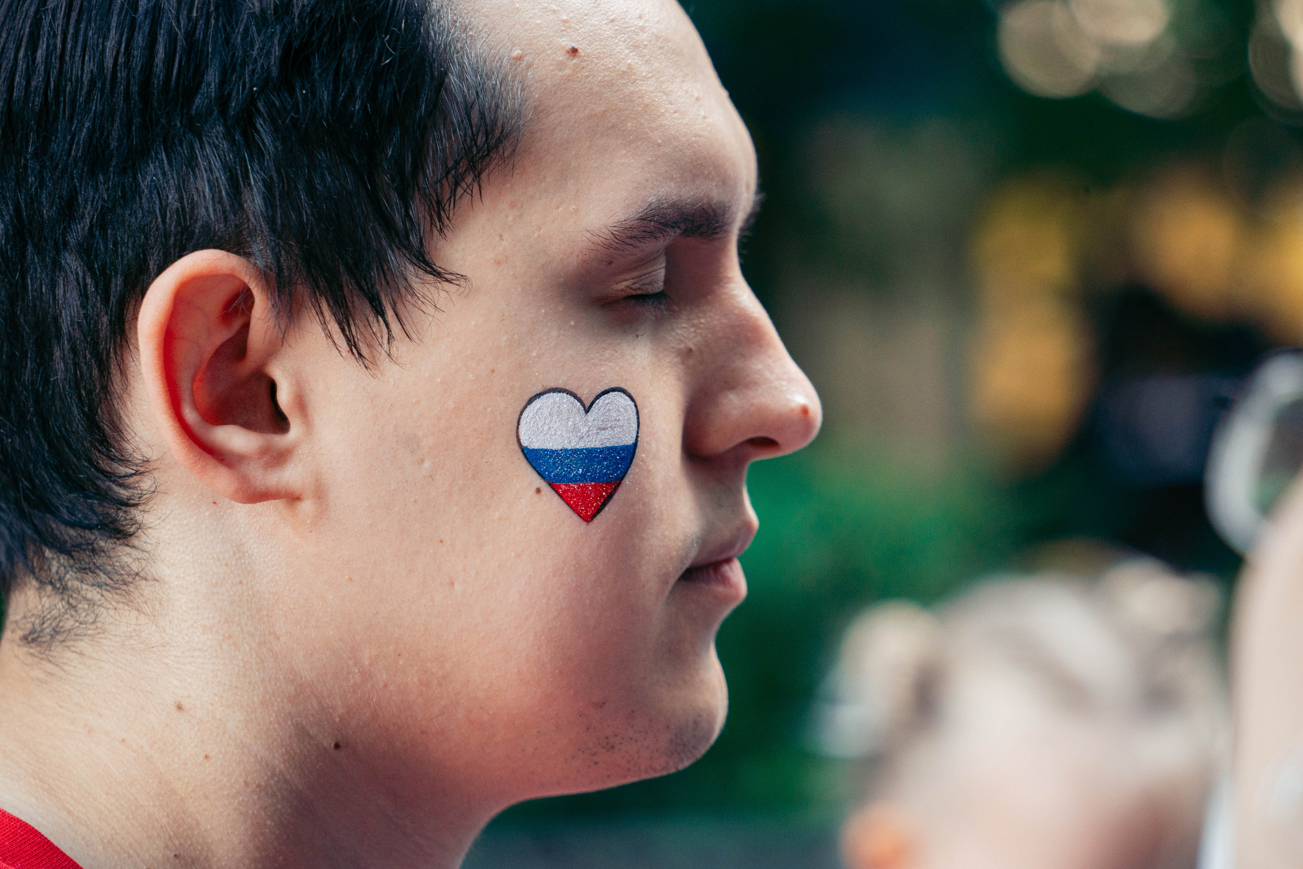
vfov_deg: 9.6
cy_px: 434
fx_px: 5176
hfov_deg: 14.3
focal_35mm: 143
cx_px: 652
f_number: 5
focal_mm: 143
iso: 800
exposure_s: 1/320
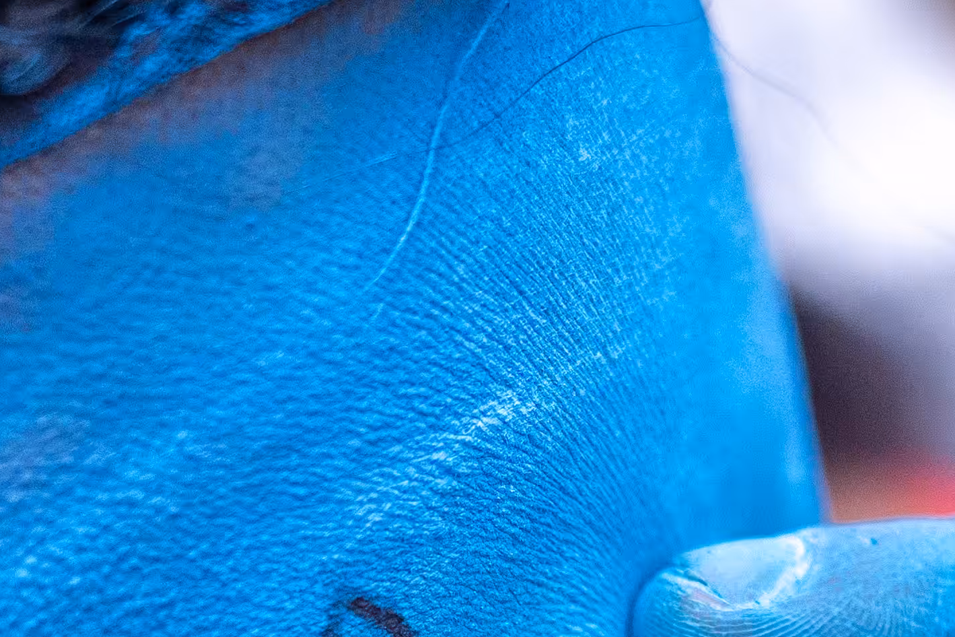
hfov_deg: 13.9
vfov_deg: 8.8
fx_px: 3926
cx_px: 489
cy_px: 1185
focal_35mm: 148
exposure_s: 1/640
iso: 1250
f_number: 2.8
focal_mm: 35
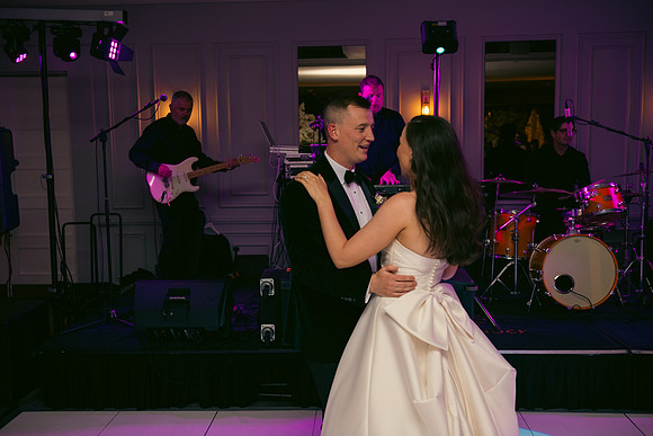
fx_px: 689
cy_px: 218
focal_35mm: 38
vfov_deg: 35.1
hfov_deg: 50.7
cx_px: 326
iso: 800
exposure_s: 1/160
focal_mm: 38
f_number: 3.5
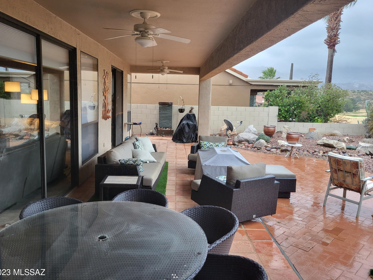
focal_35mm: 27
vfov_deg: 51.4
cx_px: 180
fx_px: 291
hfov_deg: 65.3
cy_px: 140
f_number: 1.8
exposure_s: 1/120
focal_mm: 5.4
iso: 100
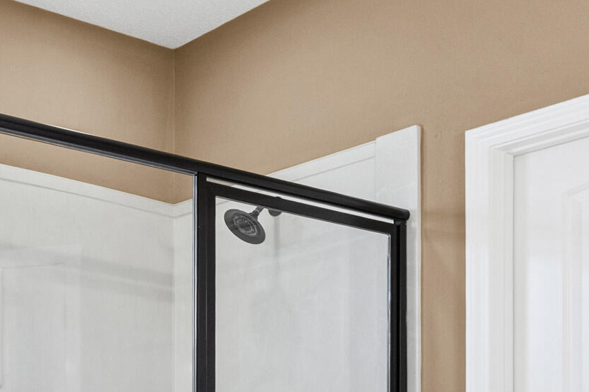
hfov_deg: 31.2
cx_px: -80
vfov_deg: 22.7
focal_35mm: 56
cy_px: 440
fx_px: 916
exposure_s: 1/4
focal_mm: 16
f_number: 9.5
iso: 800
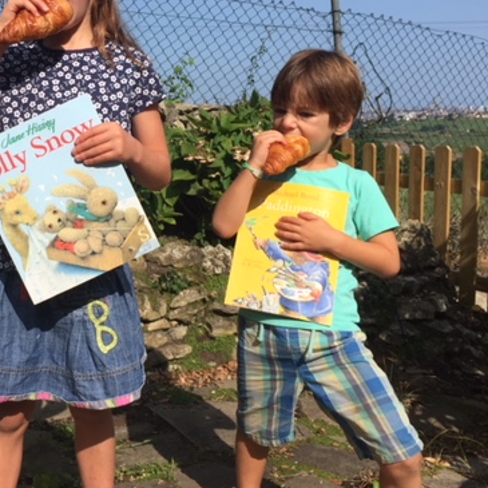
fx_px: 718
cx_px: 111
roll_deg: -0.1
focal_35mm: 45
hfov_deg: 36.5
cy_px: 178
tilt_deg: -3.9
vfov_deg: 37.3
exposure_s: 1/2198
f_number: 2.2
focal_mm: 4.15
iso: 32
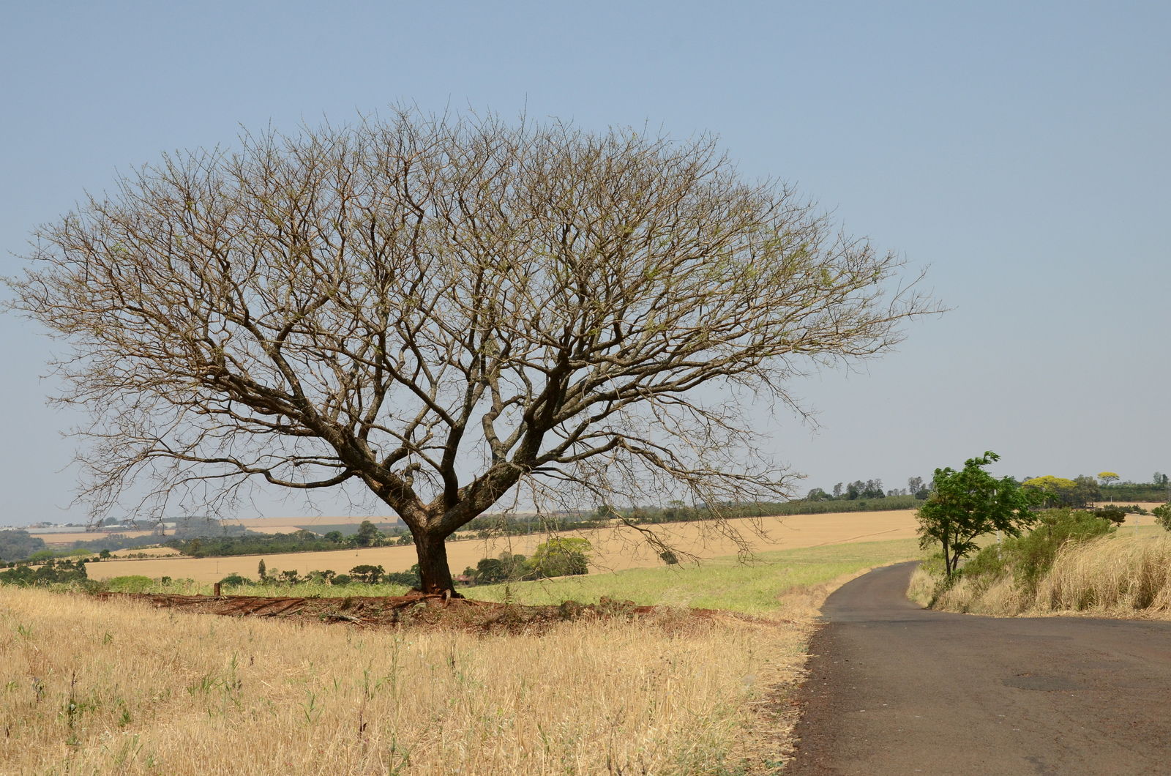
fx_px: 1461
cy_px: 388
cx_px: 586
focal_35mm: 45
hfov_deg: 43.7
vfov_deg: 29.7
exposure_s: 1/1000
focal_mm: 30
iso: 640
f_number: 11
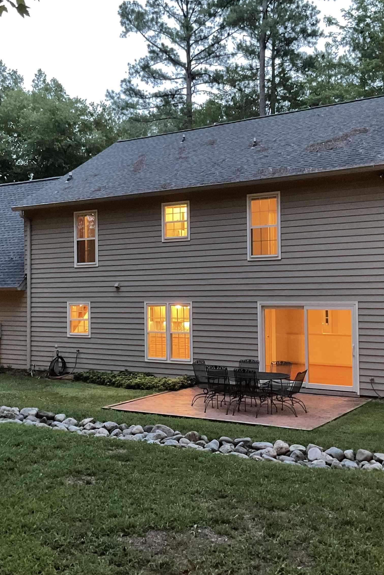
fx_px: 656
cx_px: 187
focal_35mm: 41
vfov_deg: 47.4
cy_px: 282
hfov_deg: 32.6
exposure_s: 1/24
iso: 500
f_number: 1.8
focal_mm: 3
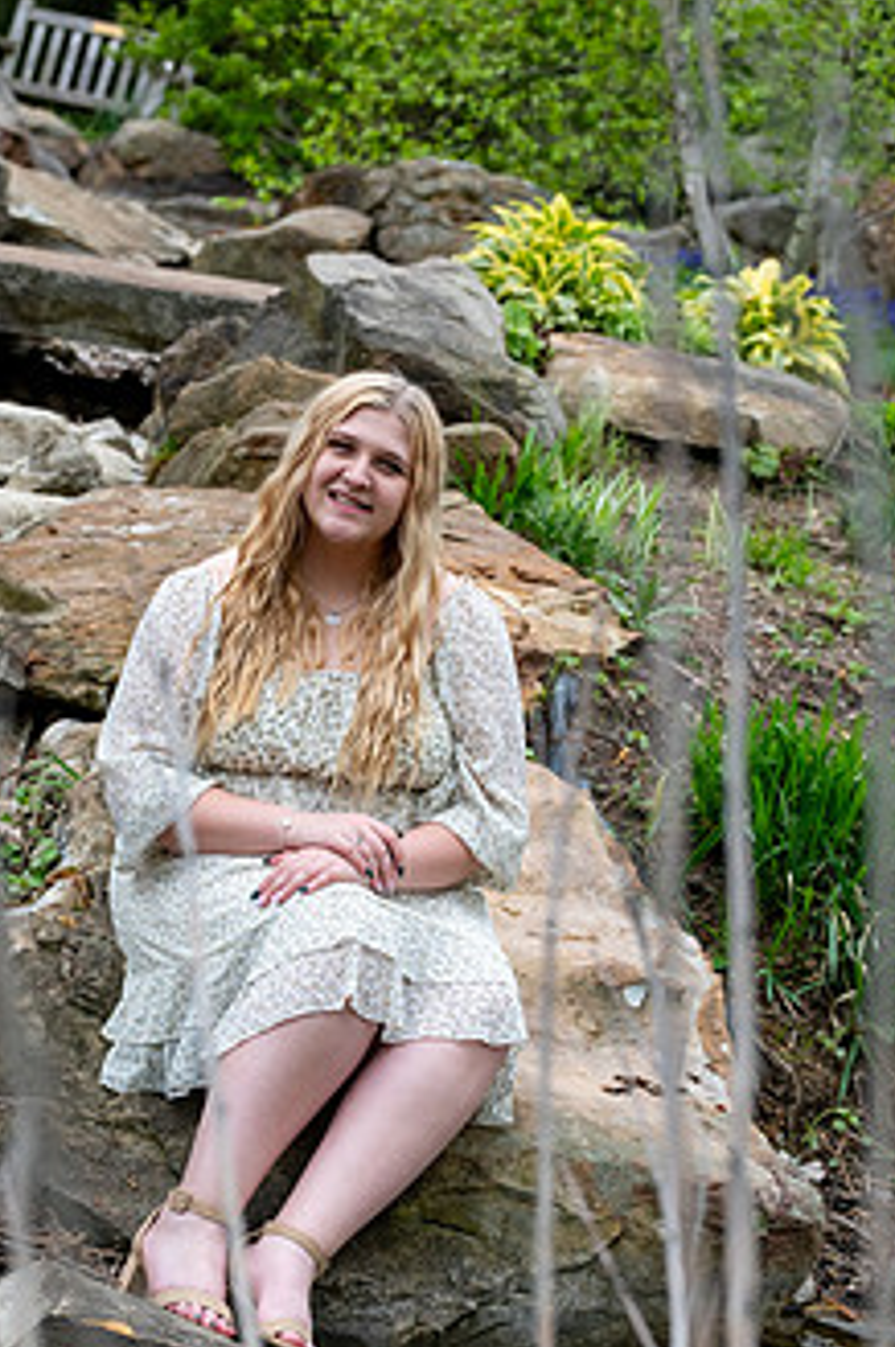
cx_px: 382
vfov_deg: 19.8
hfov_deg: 13.3
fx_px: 3849
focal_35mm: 103
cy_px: 793
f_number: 4
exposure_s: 1/320
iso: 250
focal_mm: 50
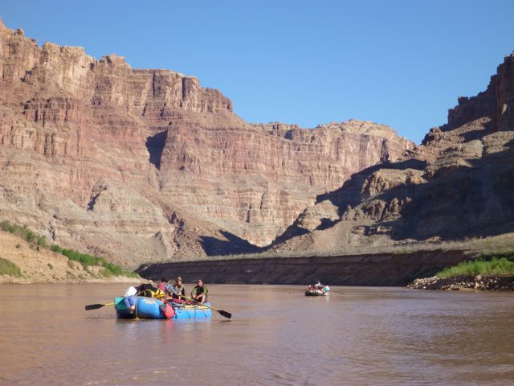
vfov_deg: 20.7
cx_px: 257
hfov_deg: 27.4
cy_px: 193
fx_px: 1054
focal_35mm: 71
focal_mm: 12.6
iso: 80
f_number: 5.4
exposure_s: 1/200
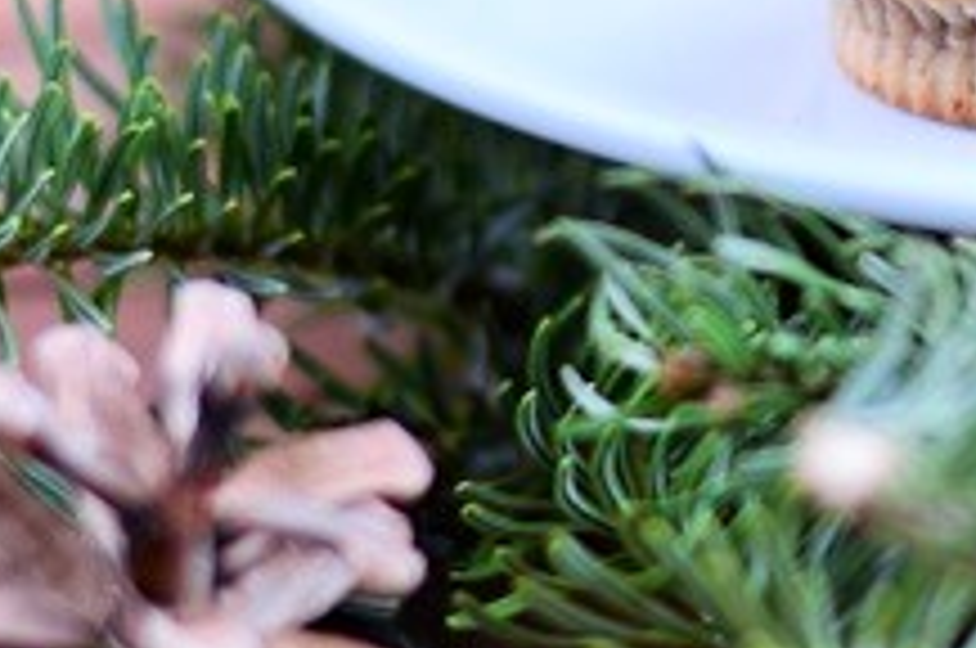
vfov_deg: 5.6
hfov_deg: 8.5
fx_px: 6551
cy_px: 0
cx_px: 972
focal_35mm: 242
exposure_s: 1/60
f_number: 2.2
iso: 160
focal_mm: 50
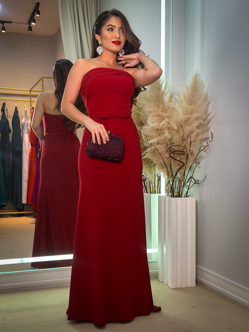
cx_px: 124
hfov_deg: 30.3
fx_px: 460
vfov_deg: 39.7
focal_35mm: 48
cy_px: 166
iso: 100
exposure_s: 1/120
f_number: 1.8
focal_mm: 6.86
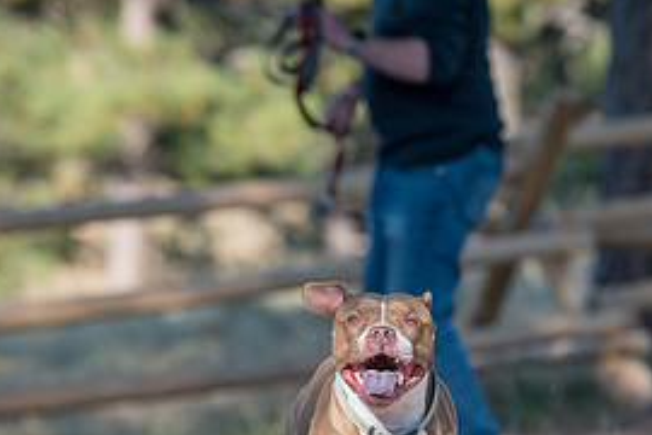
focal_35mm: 456
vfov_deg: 3.0
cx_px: 384
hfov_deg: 4.5
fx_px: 8258
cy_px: 468
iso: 200
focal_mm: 175
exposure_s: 1/1600
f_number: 4
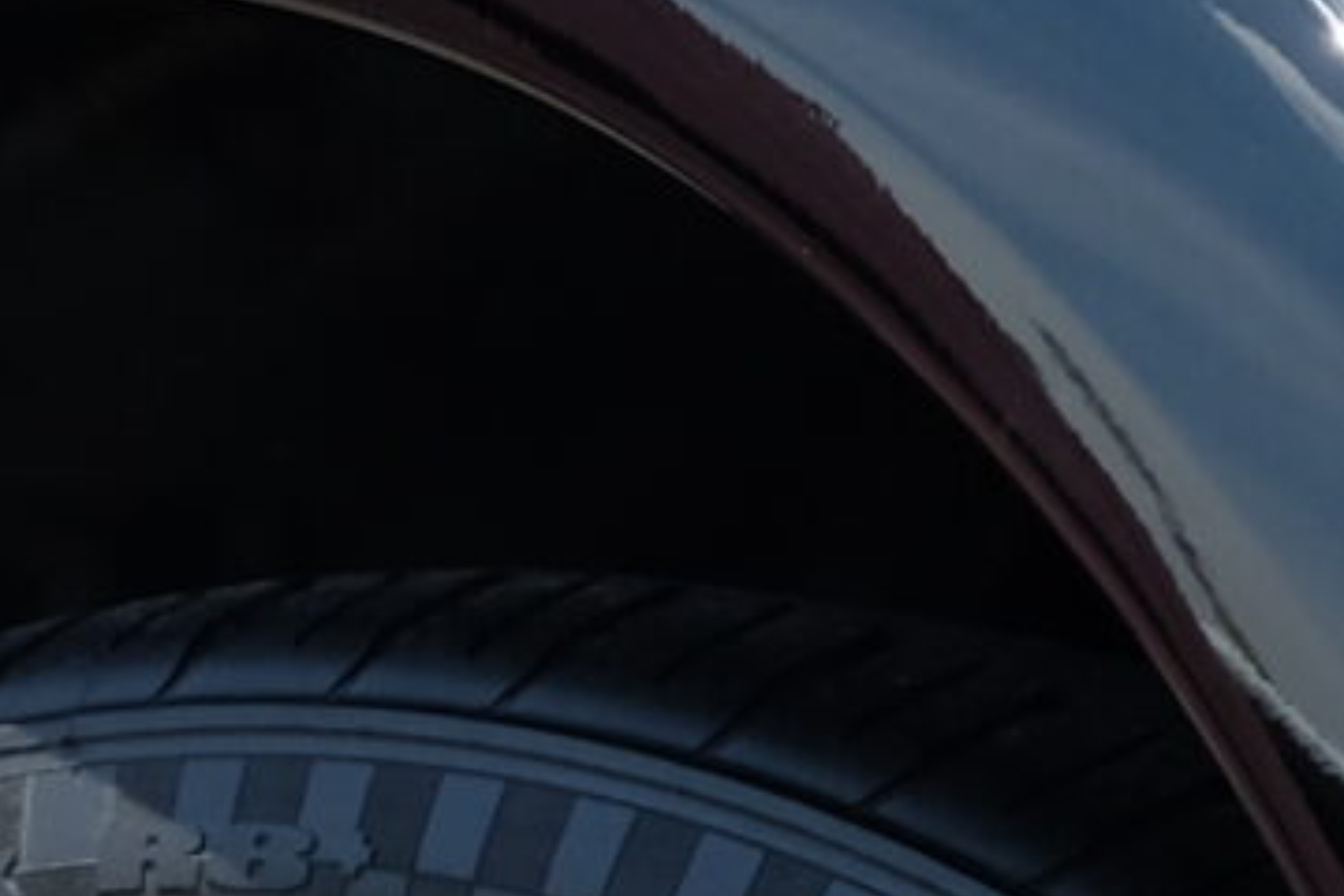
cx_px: -1348
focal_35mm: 334
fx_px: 12468
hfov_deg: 6.0
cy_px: 2697
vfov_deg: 4.0
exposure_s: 1/420
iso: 400
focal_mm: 31.5
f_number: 5.6
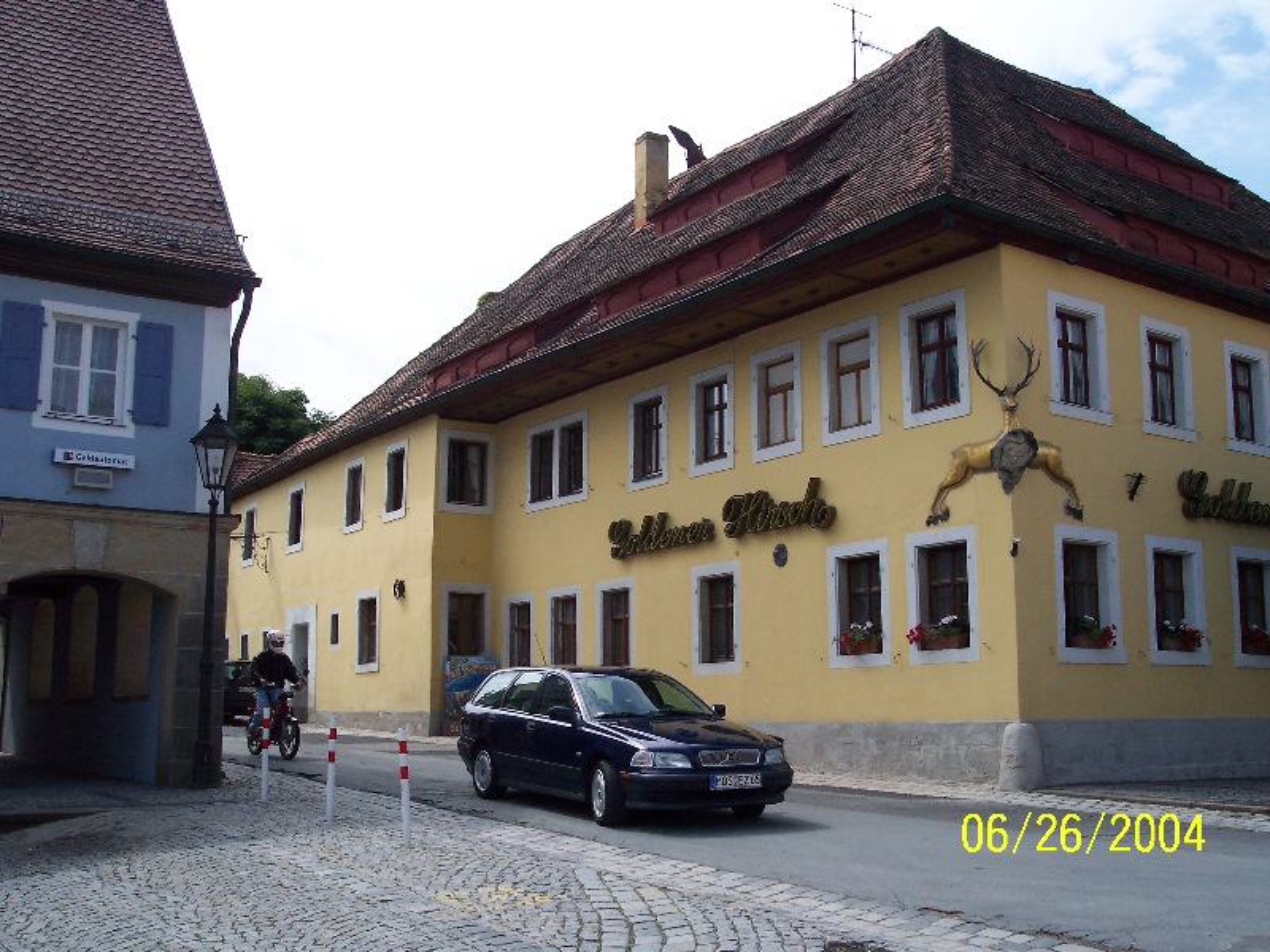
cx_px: 635
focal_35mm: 38
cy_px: 476
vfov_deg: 37.7
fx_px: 1394
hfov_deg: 49.0
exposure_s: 1/700
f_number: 4.8
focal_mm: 8
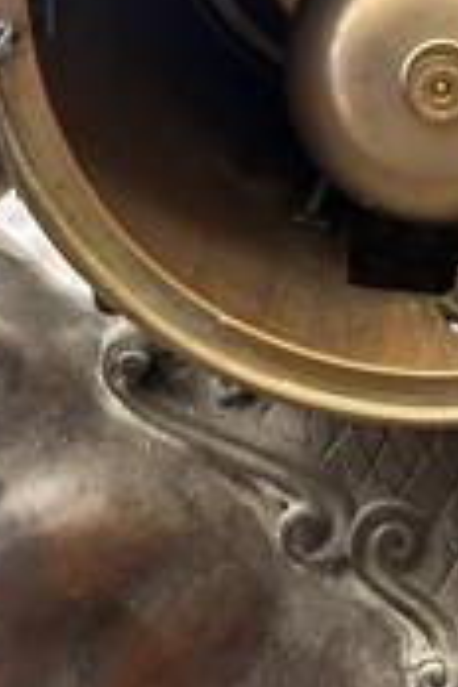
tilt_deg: -16.8
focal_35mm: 62
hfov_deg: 21.1
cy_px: -63
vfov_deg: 29.3
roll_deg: -0.7
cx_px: 470
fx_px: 1183
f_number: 1.5
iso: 500
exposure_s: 1/33
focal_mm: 5.7
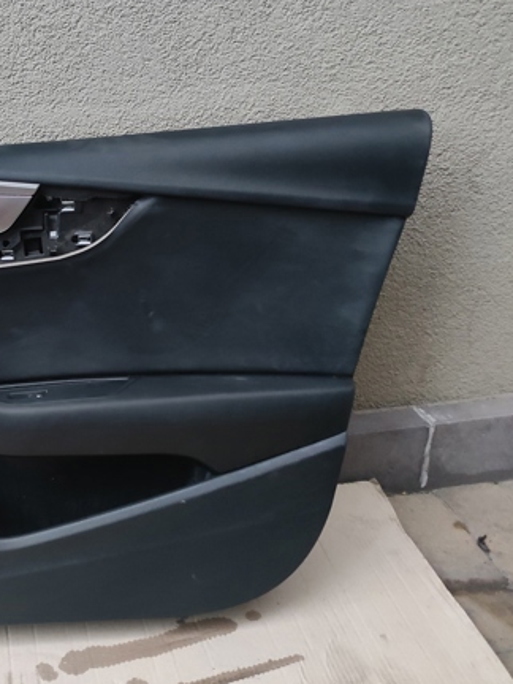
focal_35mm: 37
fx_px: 731
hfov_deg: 35.7
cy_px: 337
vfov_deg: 50.1
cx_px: 27
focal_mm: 5.43
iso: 1158
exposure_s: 1/20
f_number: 1.89
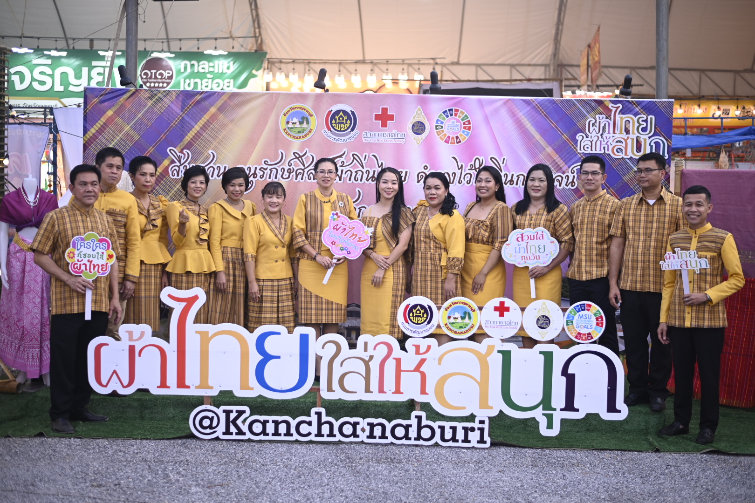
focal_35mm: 50
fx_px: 1049
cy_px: 252
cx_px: 378
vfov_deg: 27.0
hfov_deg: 39.6
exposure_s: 1/320
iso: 320
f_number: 1.8
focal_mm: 50
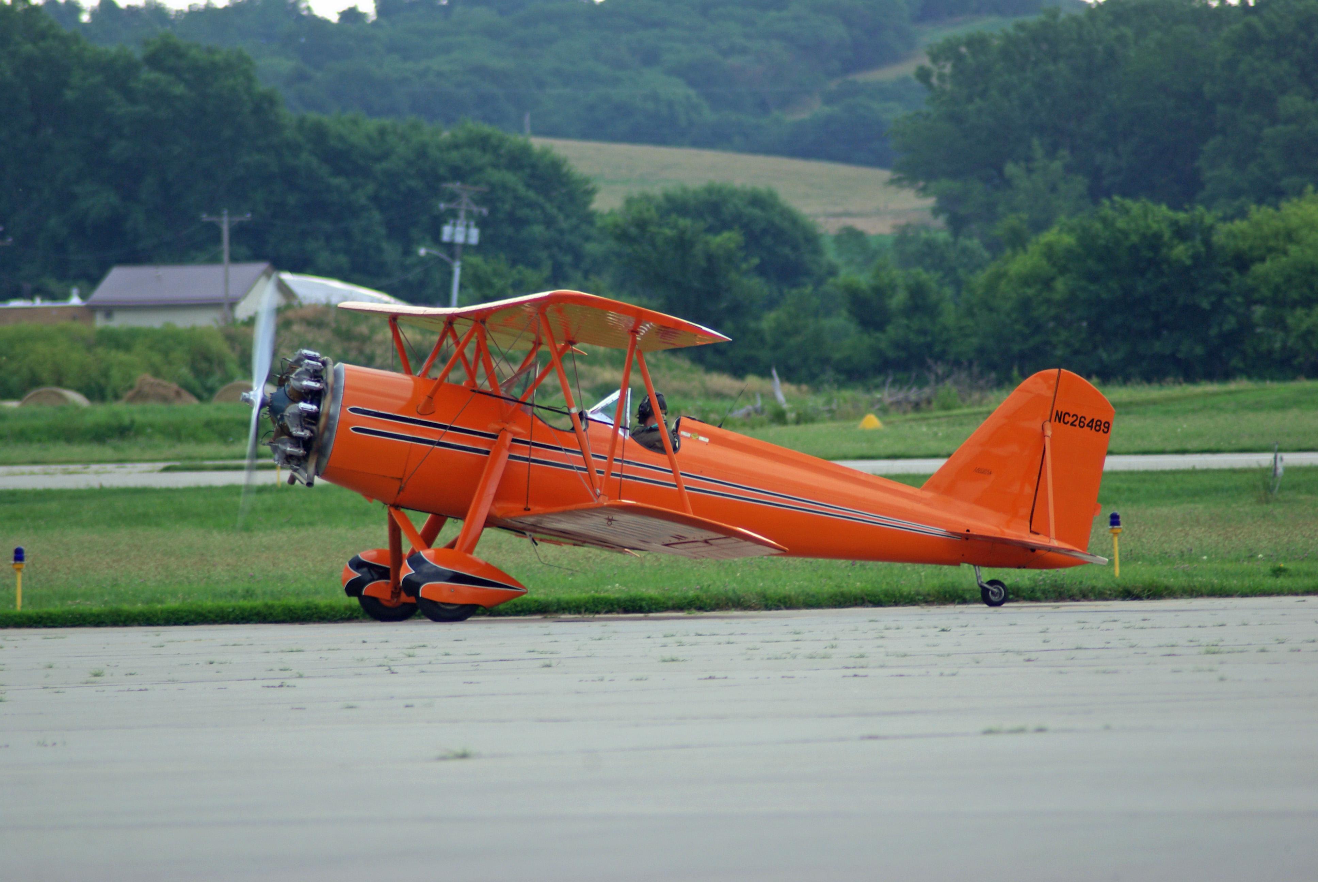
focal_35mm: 450
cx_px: 659
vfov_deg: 3.1
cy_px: 441
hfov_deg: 4.6
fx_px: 16495
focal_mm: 300
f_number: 5.6
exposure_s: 1/180
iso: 100
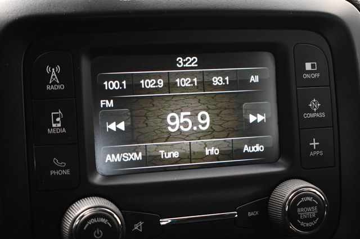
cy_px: 120
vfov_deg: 20.3
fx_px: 670
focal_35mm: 67
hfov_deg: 30.1
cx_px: 180
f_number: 5
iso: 2000
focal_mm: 45
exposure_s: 1/125
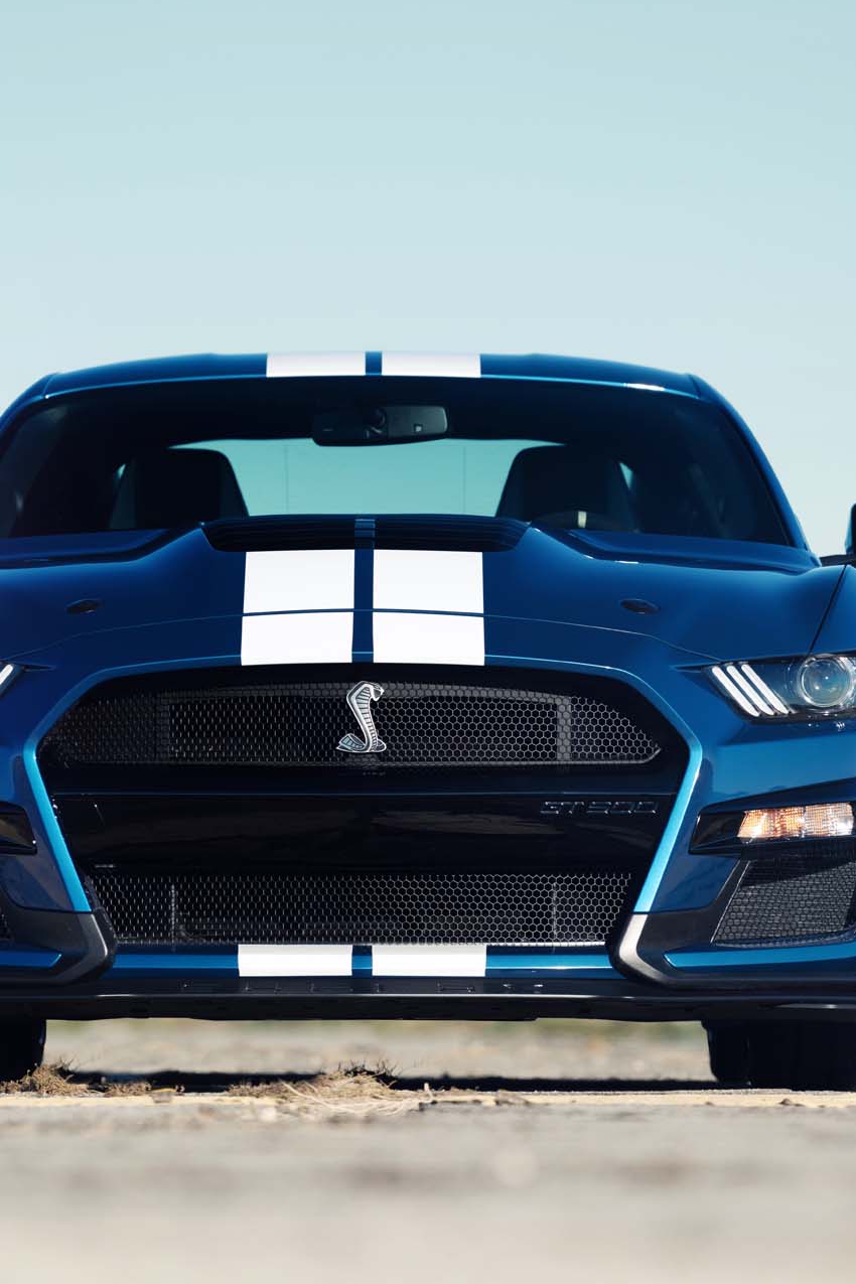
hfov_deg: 4.6
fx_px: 10735
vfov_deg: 6.8
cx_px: 354
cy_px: 640
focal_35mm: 301
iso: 100
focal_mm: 200
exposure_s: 1/125
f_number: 4.5
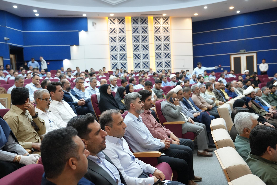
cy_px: 92
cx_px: 138
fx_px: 277
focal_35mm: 36
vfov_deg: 36.9
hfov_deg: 53.1
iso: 5000
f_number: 4
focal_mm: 36
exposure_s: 1/160
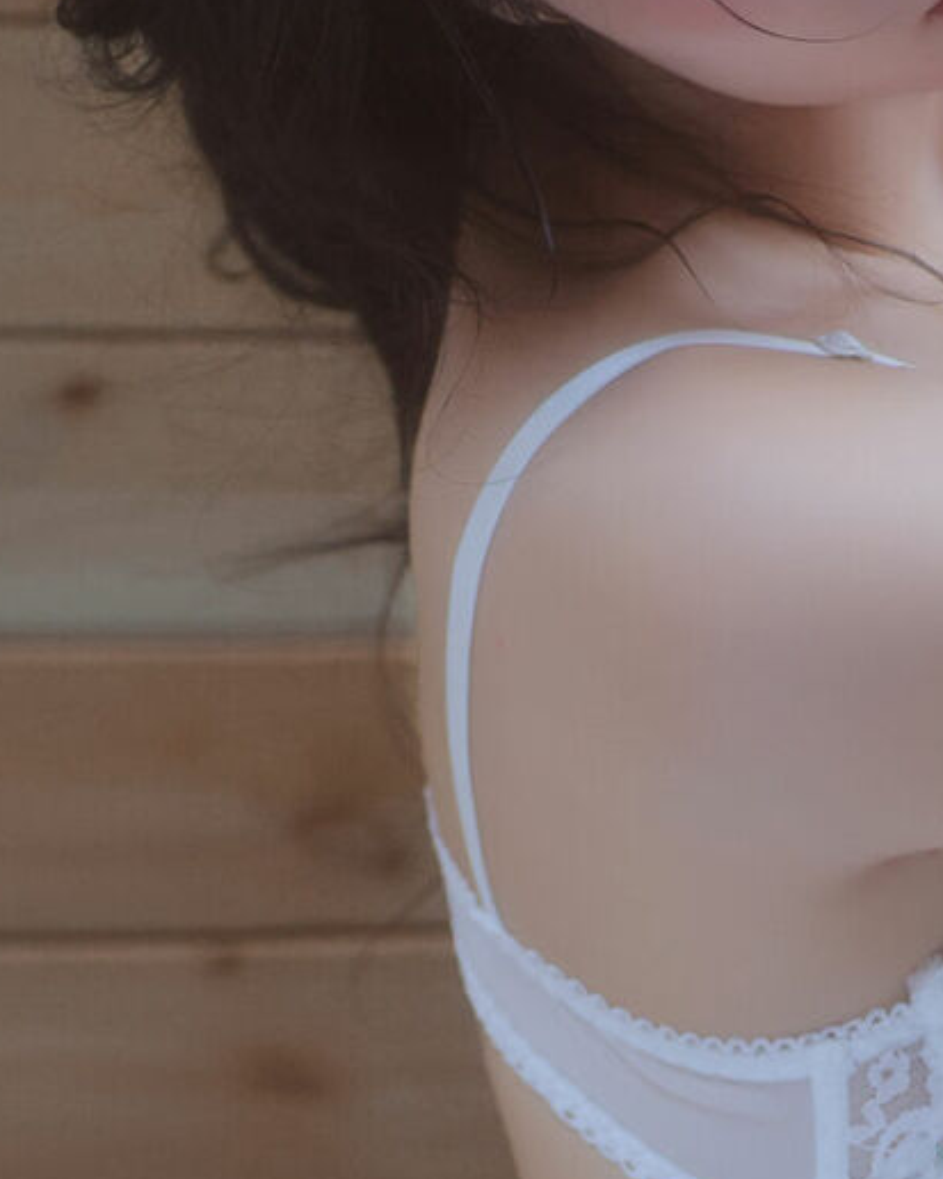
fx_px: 10393
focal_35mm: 298
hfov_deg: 5.2
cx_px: 781
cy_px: 892
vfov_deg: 6.5
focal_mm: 105
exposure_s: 1/500
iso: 1600
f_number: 4
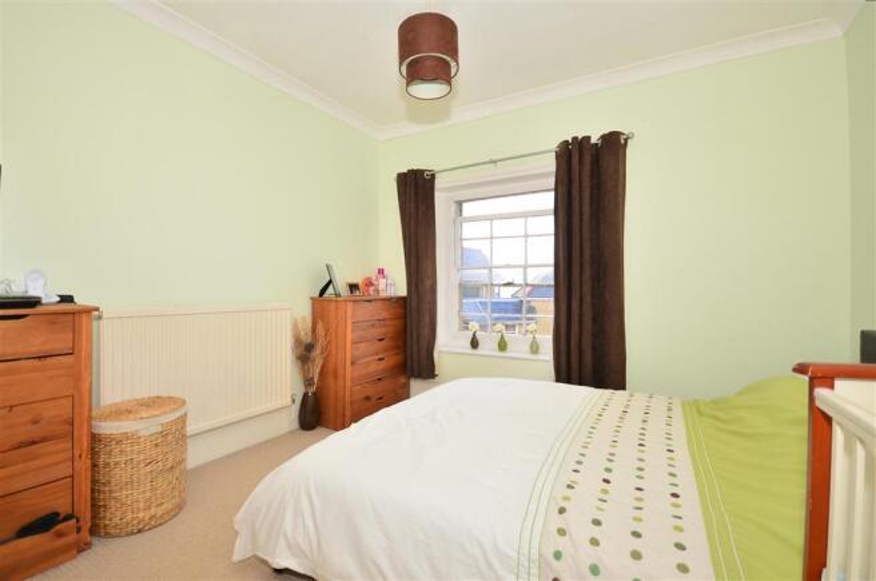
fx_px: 364
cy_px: 290
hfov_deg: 100.5
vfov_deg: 77.1
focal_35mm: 15
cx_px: 438
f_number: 5
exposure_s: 1/100
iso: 200
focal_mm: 10
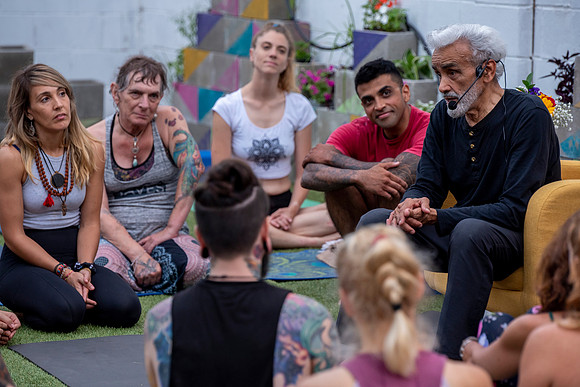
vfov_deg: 8.3
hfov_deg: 12.4
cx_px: 290
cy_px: 194
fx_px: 2659
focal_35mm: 165
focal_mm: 165
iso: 800
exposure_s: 1/250
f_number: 4.5
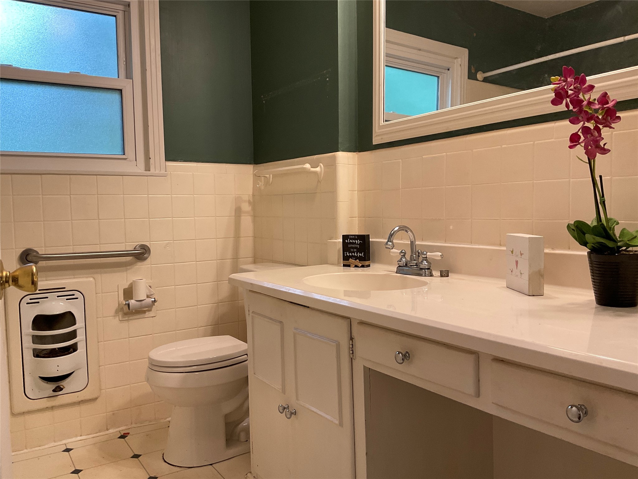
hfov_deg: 61.7
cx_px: 319
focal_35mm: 29
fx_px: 534
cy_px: 240
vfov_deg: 48.2
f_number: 1.8
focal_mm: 3
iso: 80
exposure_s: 1/60
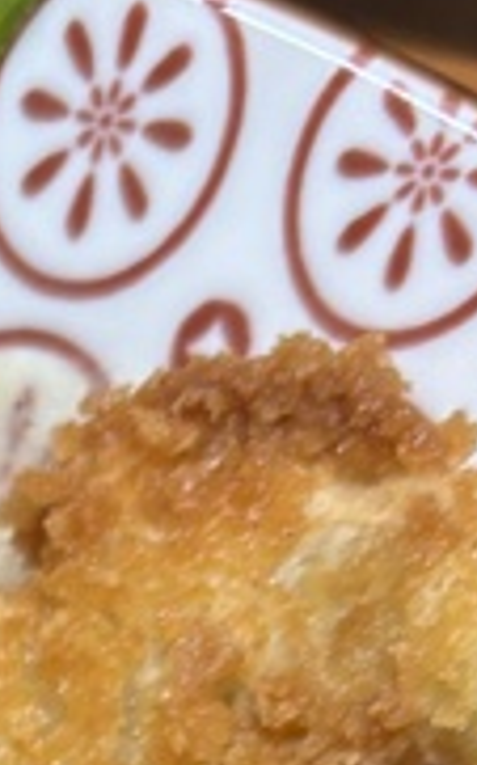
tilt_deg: -64.9
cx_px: -667
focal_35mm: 183
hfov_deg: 6.8
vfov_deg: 10.4
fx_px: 3809
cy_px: 1581
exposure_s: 1/50
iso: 64
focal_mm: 5.96
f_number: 1.6
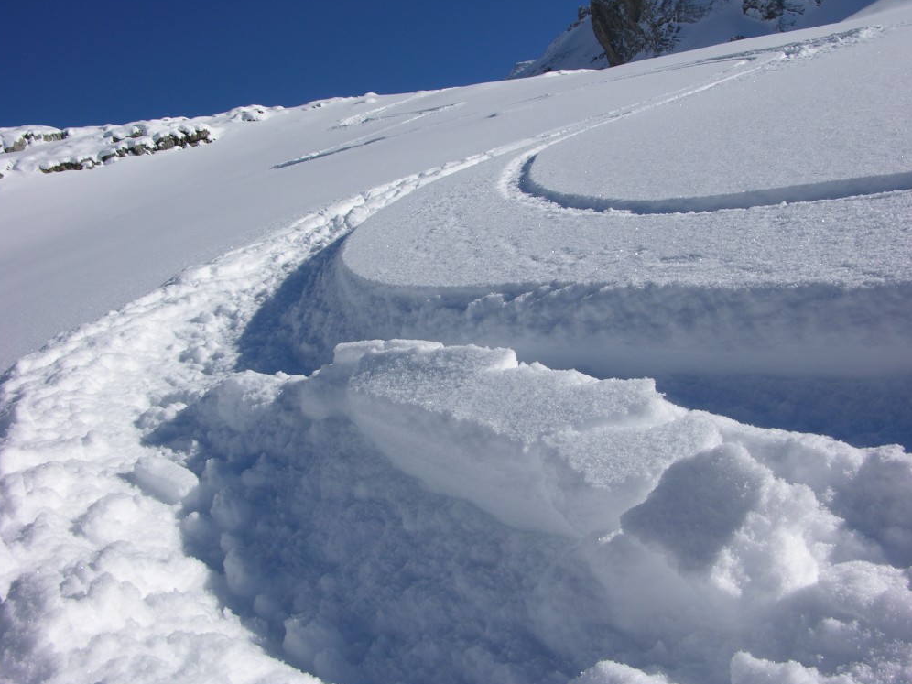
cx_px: 461
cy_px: 339
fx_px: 948
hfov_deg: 51.4
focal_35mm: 36
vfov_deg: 39.7
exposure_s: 1/372
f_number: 8
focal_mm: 8.9
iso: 50
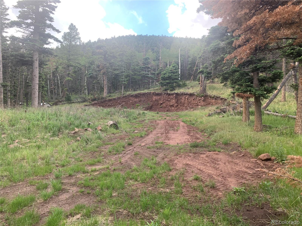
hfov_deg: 67.3
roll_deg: -0.6
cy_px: 113
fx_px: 227
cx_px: 151
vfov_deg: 53.1
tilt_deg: +4.4
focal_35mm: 26
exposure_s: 1/186
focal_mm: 4.25
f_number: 1.8
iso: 25
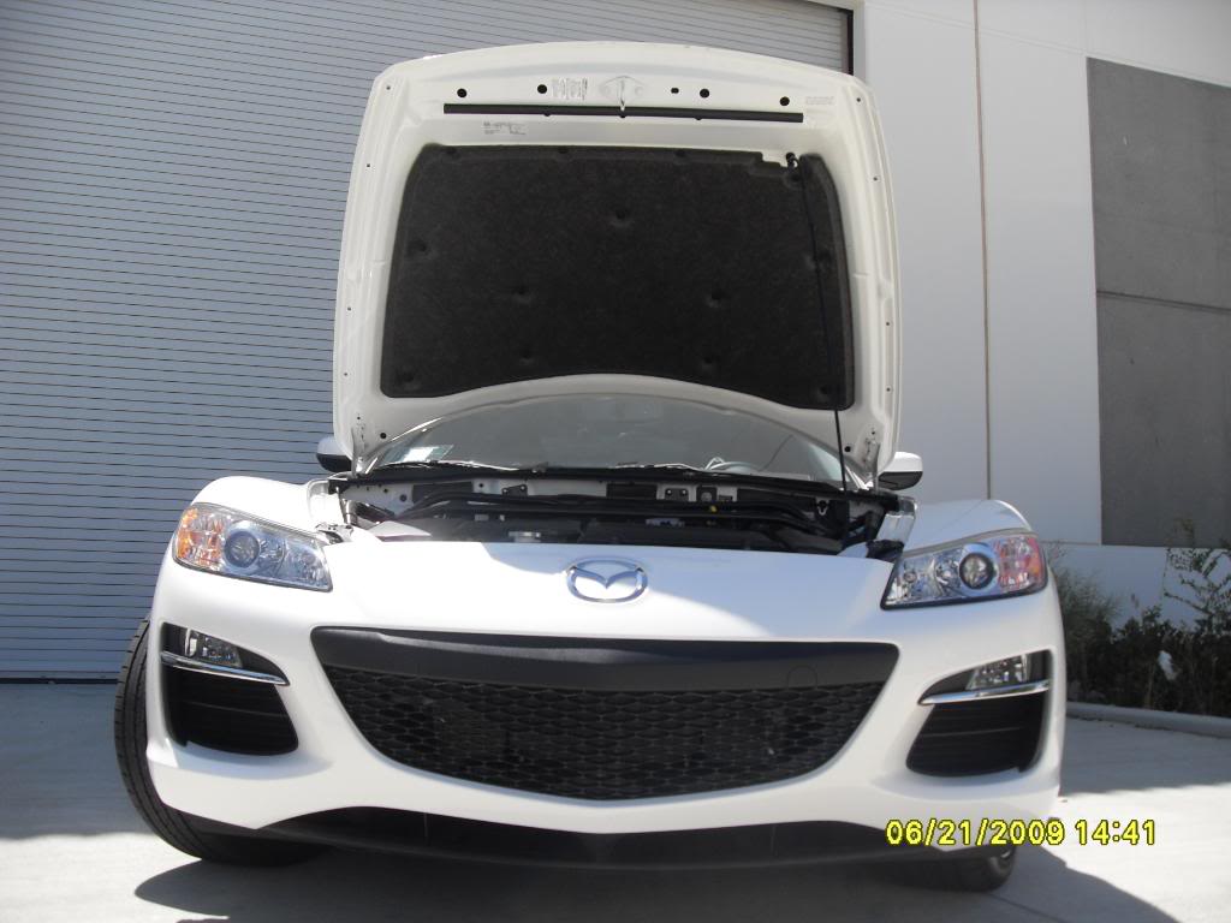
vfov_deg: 41.8
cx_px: 616
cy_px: 462
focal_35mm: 34
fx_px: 1209
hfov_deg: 54.0
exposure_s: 1/180
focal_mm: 6.3
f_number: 7
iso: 80
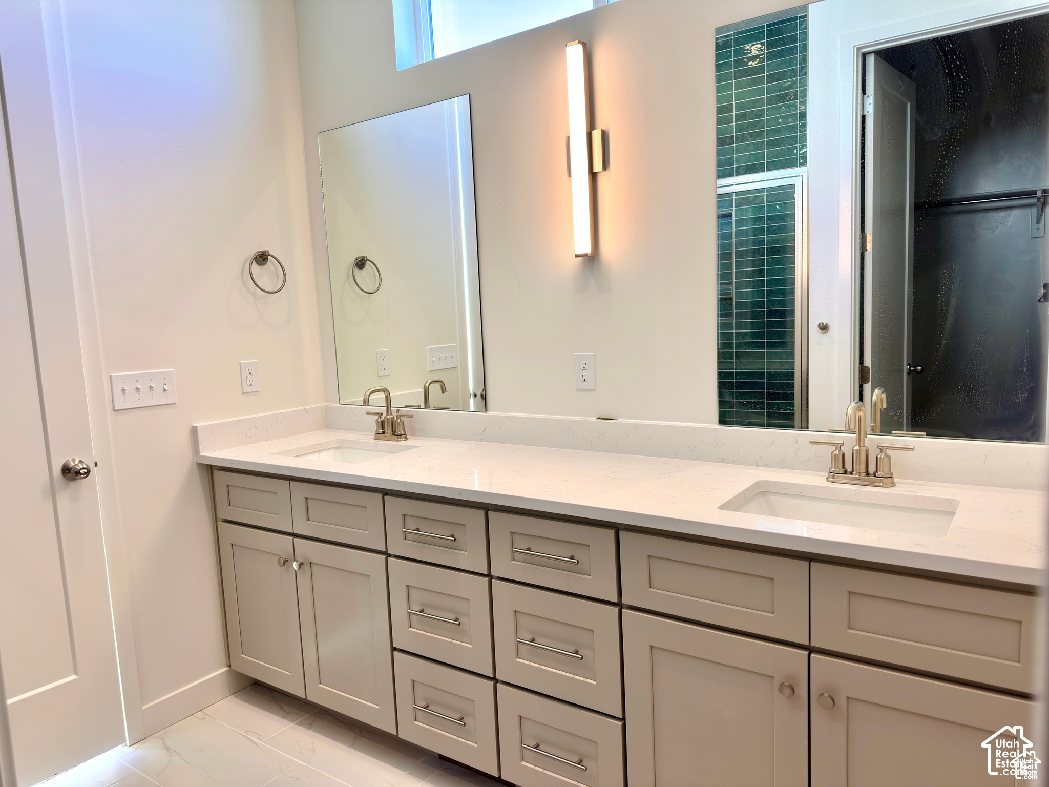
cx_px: 524
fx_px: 727
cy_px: 394
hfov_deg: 71.6
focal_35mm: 24
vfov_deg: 56.8
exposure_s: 1/152
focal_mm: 6.86
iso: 64
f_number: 1.78
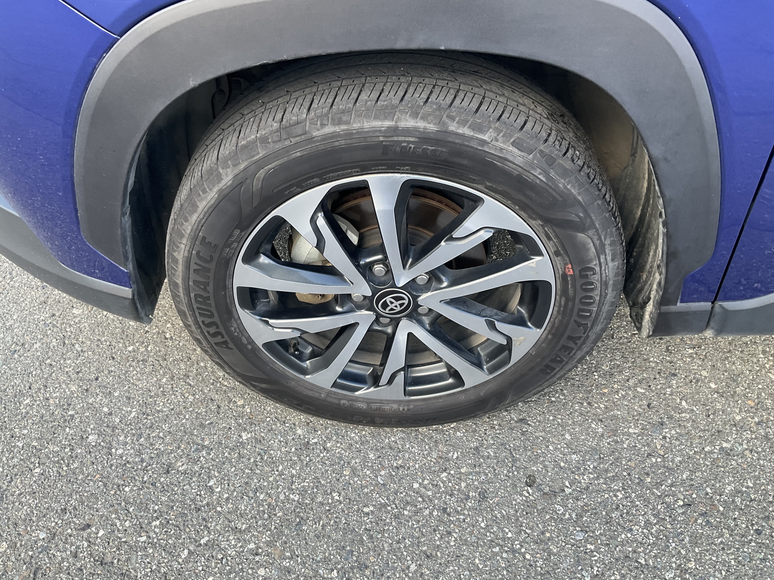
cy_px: 290
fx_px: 648
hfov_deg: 61.7
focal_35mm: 29
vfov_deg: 48.2
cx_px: 387
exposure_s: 1/122
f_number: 1.8
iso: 25
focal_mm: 3
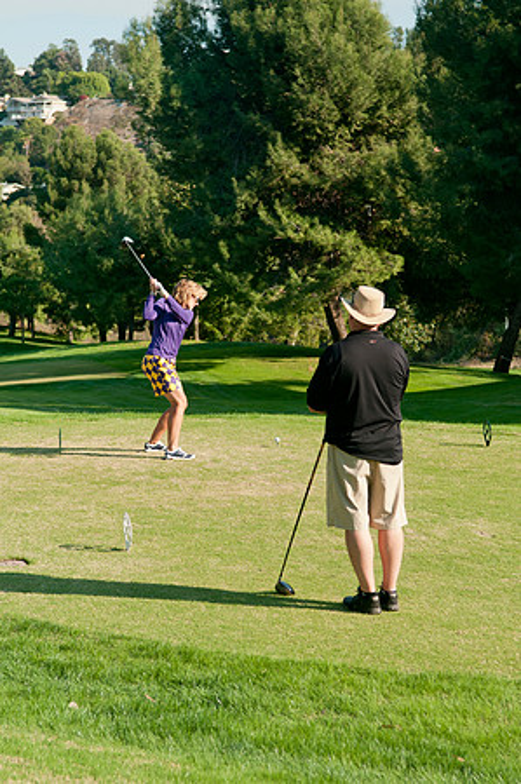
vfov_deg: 24.6
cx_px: 260
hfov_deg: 16.5
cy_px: 392
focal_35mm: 82
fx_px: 1795
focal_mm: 55
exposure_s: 1/500
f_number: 5
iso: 250
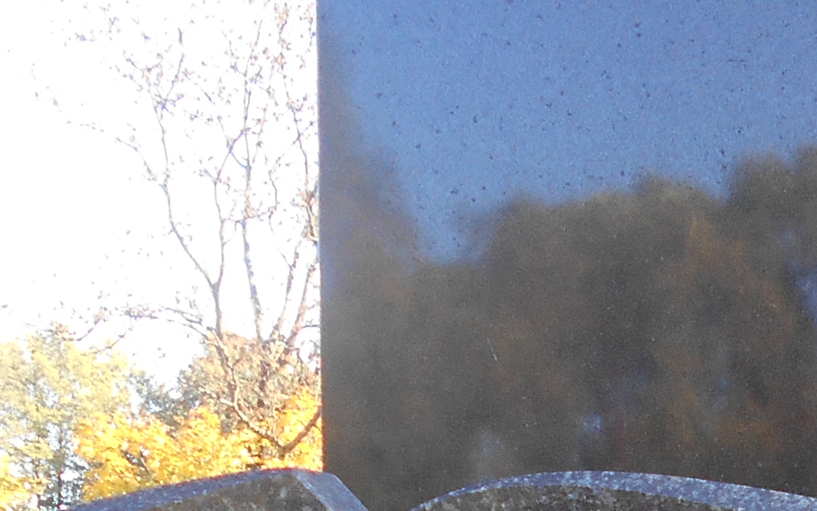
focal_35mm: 105
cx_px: 899
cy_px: 985
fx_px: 2338
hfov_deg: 19.0
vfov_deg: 11.4
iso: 80
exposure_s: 1/80
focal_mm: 4.6
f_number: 3.2
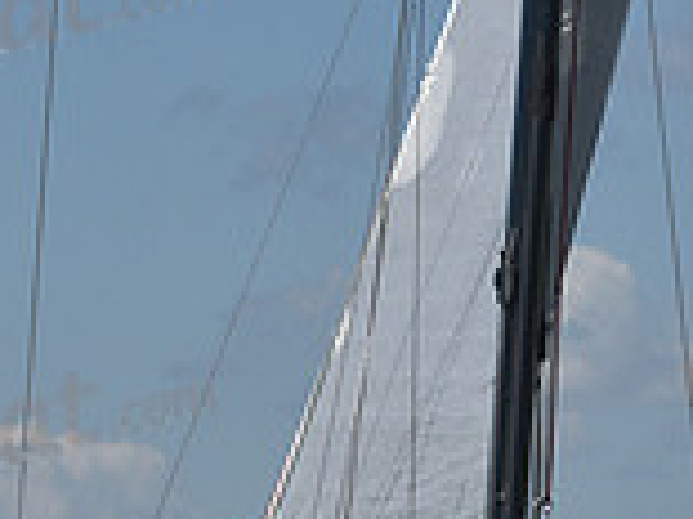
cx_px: 452
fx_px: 9362
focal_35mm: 468
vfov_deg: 3.2
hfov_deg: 4.2
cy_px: 629
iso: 320
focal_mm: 130
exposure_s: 1/1250
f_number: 13
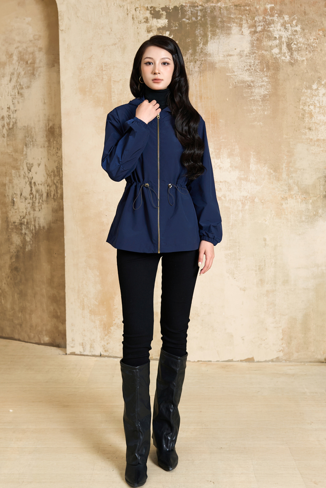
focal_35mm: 49
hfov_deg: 27.5
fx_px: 665
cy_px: 234
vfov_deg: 40.3
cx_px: 150
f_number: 4
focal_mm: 30
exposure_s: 1/160
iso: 200
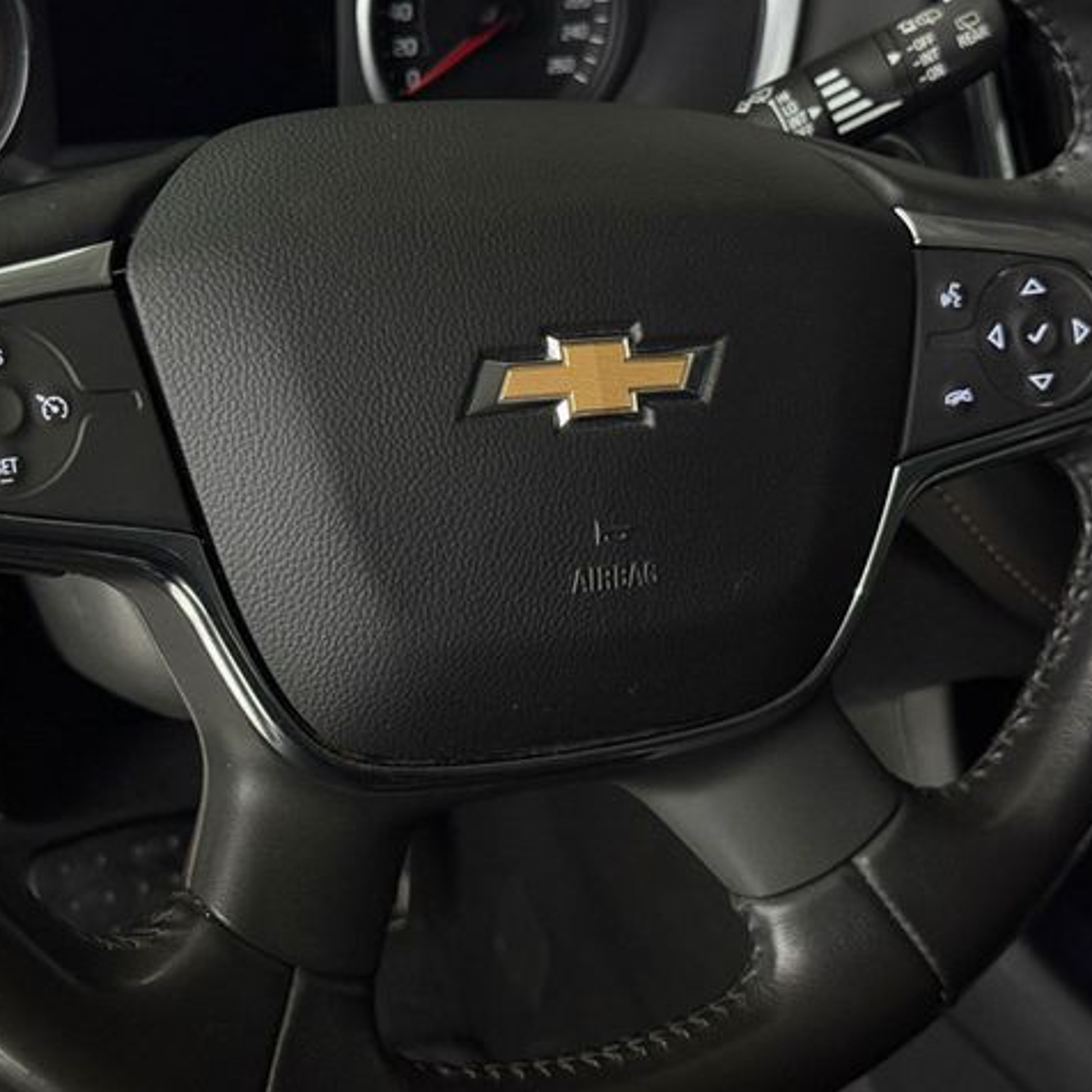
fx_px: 2034
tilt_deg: -32.3
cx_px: 502
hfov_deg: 30.0
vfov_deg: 30.0
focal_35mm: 57
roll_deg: -7.0
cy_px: 546
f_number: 1.78
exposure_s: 1/30
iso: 640
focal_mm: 6.76
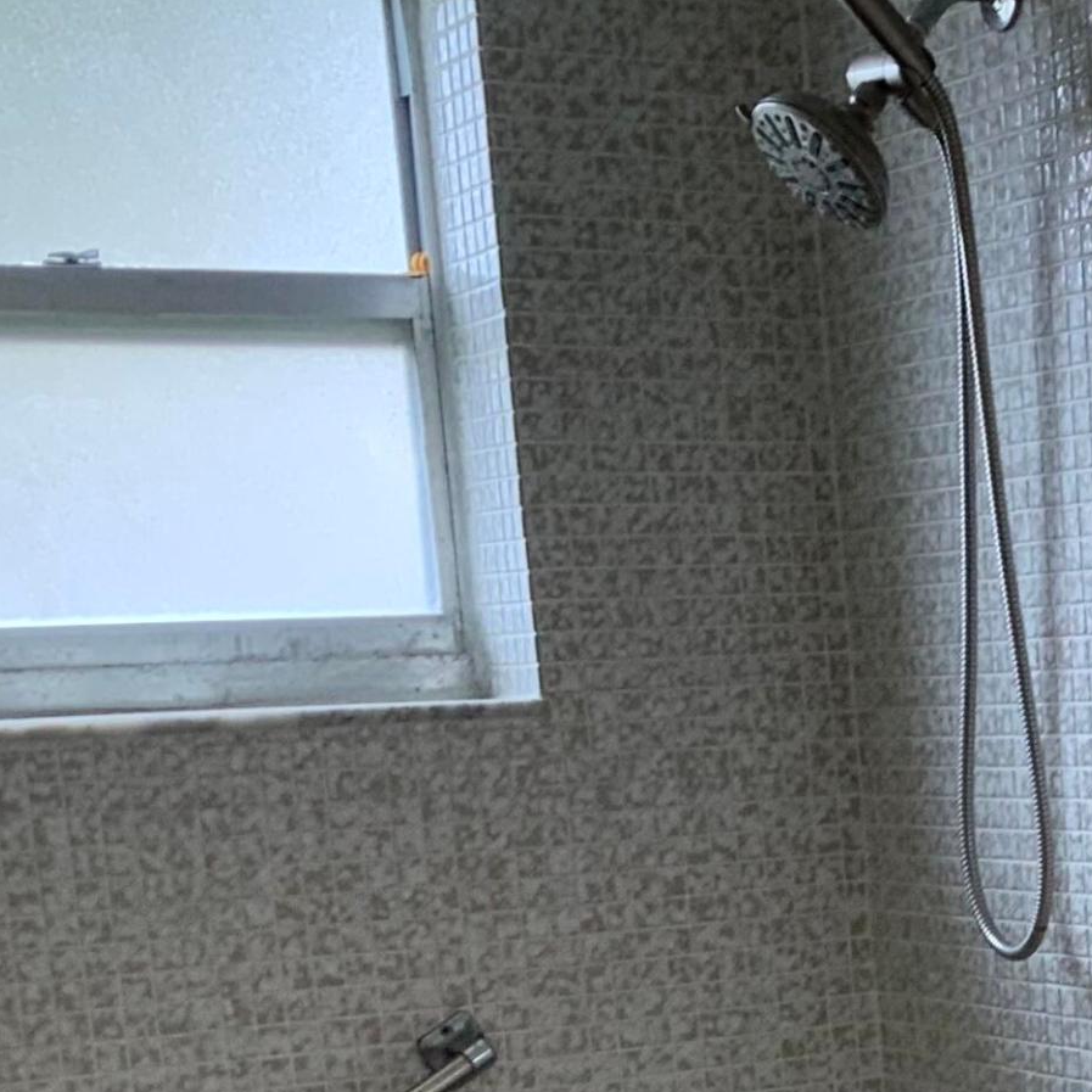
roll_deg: +1.5
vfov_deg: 18.8
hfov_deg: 18.9
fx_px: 3141
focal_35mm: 88
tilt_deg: -11.5
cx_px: 1203
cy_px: 1273
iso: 50
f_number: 2.4
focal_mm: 3.3
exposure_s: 1/120
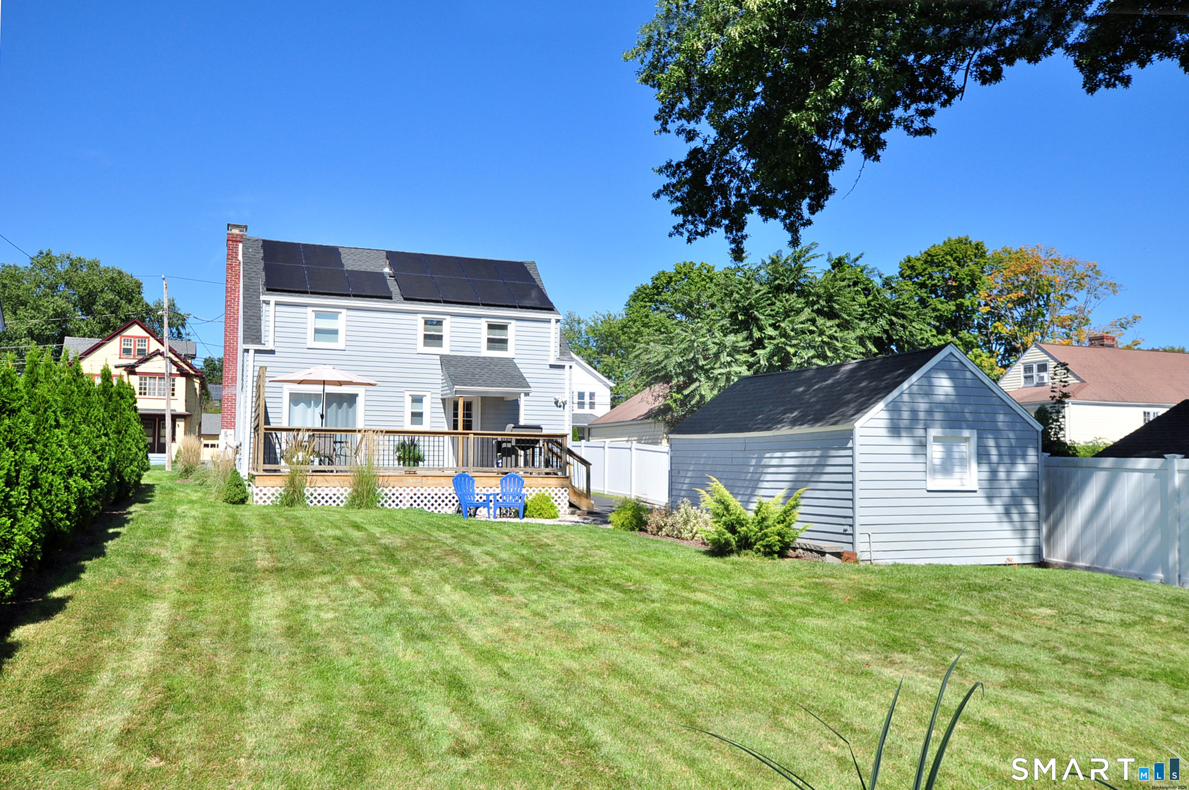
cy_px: 395
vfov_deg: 43.5
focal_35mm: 30
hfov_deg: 62.0
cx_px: 594
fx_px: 990
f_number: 8
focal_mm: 20
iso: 320
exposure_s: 1/640
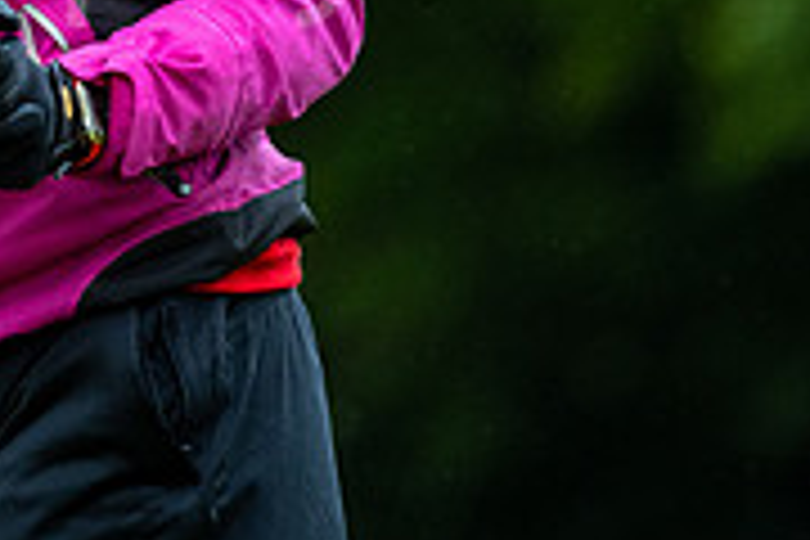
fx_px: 22386
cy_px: -274
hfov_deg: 2.1
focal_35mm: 995
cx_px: -227
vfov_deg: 1.4
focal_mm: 300
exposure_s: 1/500
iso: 640
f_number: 4
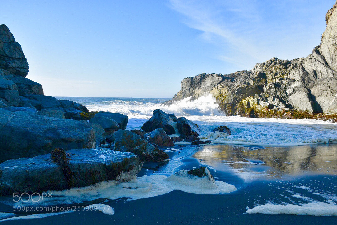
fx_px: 281
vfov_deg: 43.6
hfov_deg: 61.9
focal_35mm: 30
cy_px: 112
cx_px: 168
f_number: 7.1
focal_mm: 20
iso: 100
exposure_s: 1/250
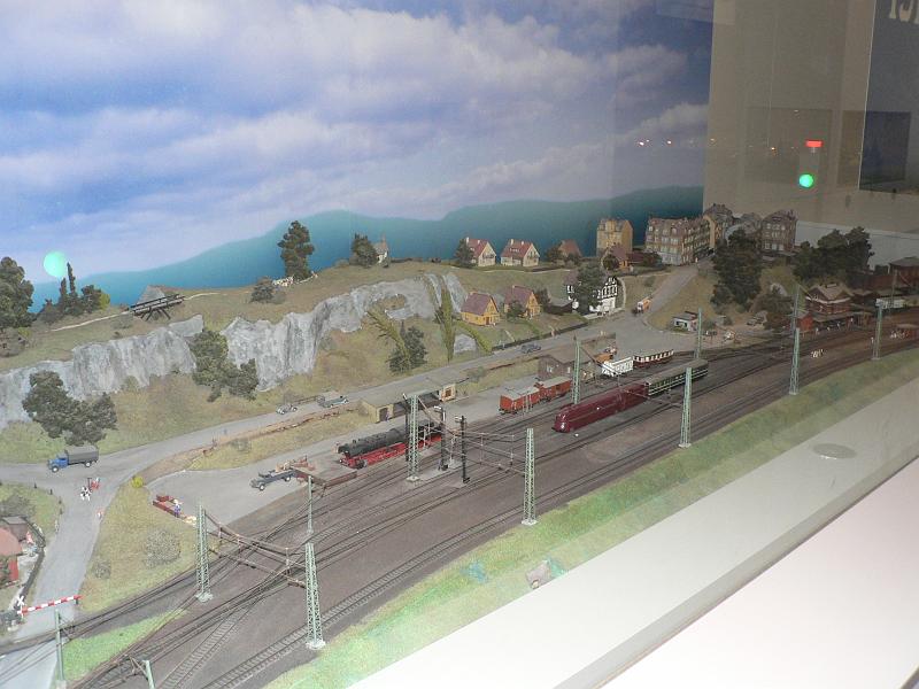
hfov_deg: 51.4
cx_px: 460
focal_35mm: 36
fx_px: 956
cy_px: 344
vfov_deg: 39.7
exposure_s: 1/60
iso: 300
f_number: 2.8
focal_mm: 6
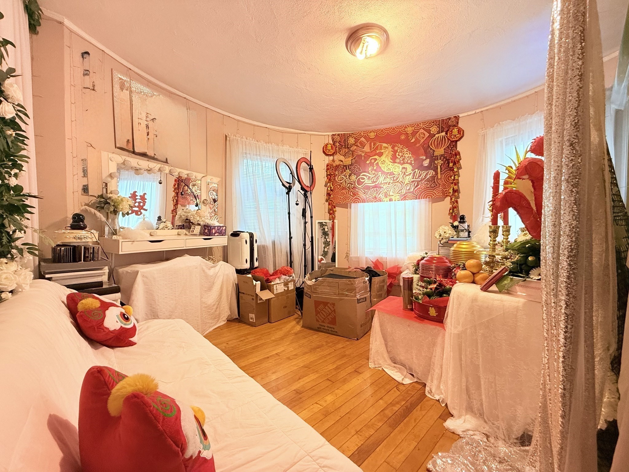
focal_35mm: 14
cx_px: 314
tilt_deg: -1.3
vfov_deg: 85.7
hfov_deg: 102.1
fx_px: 254
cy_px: 236
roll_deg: +0.1
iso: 250
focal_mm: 2.22
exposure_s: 1/60
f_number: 2.2
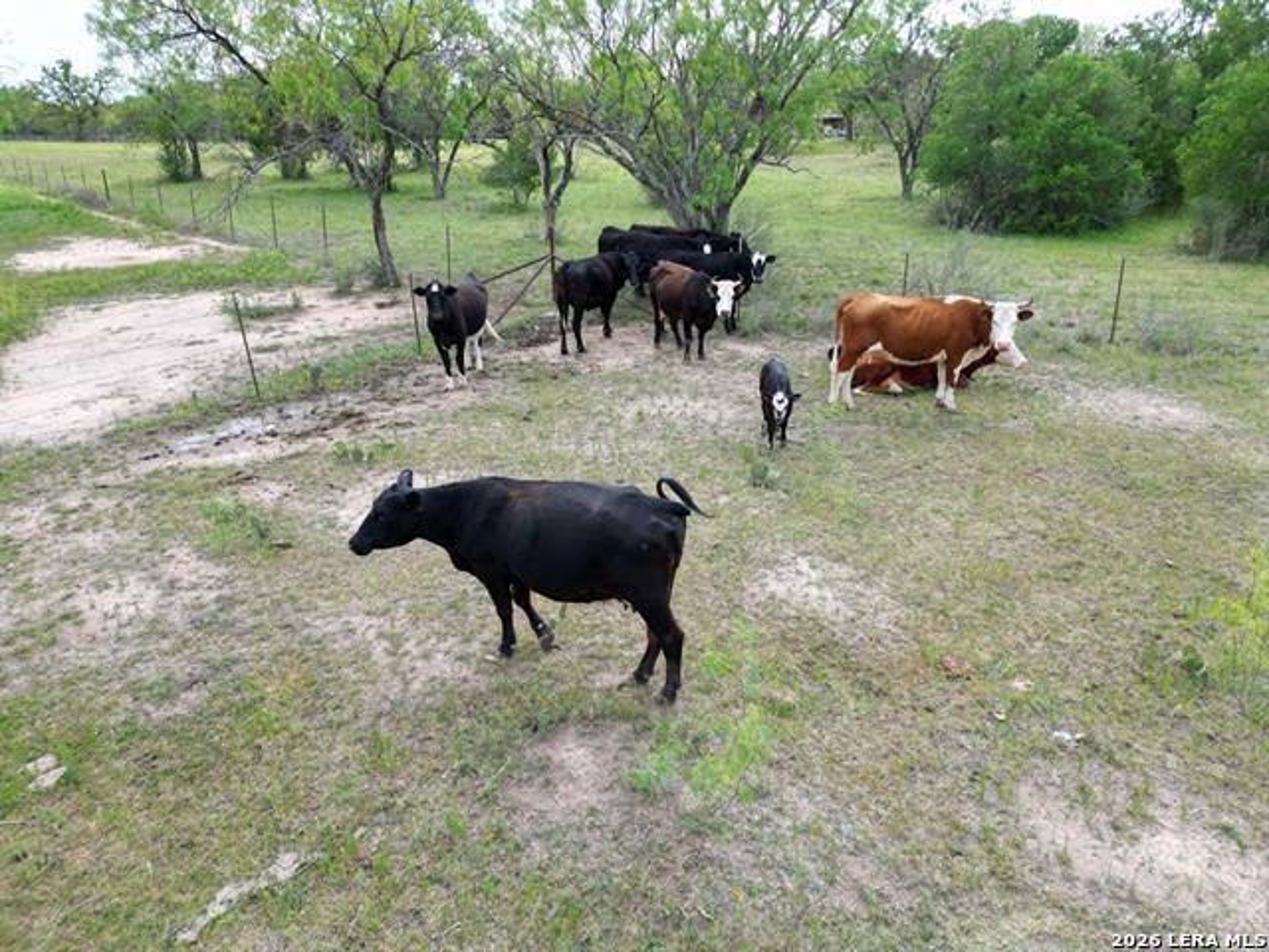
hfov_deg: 71.6
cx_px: 634
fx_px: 880
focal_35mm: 24
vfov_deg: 56.8
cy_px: 476
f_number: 1.7
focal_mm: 6.72
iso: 110
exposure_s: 1/1000
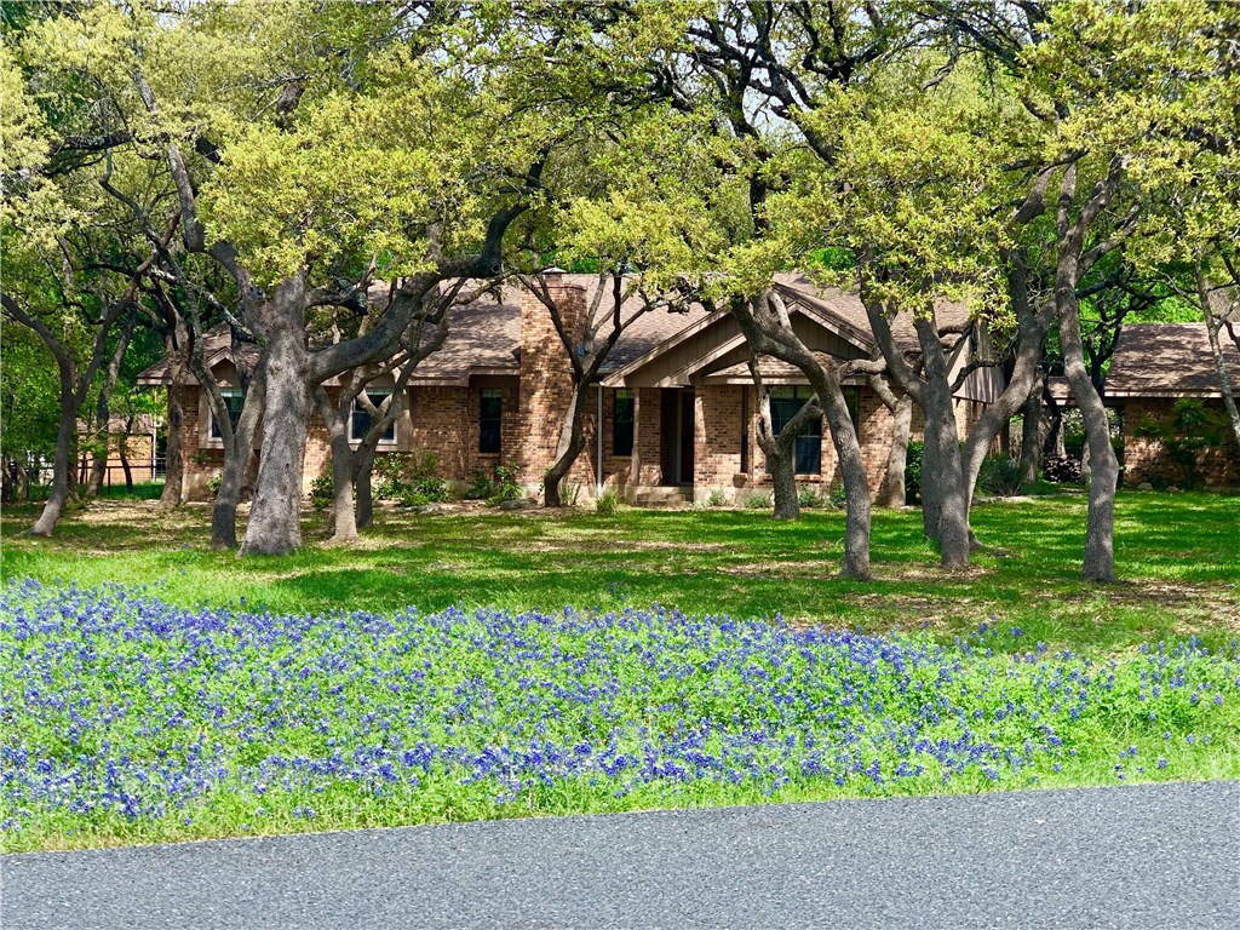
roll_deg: -1.4
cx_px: 620
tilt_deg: -1.0
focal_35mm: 52
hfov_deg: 36.8
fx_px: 1863
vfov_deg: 28.0
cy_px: 465
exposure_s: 1/231
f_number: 2.4
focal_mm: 6
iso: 16
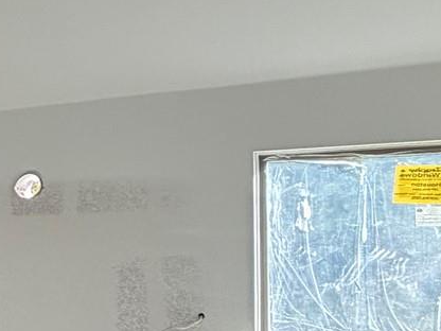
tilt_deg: +2.2
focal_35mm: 69
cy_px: 234
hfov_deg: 16.4
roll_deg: -0.7
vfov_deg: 21.2
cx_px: -552
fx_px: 879
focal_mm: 2.22
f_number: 2.2
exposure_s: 1/121
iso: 80
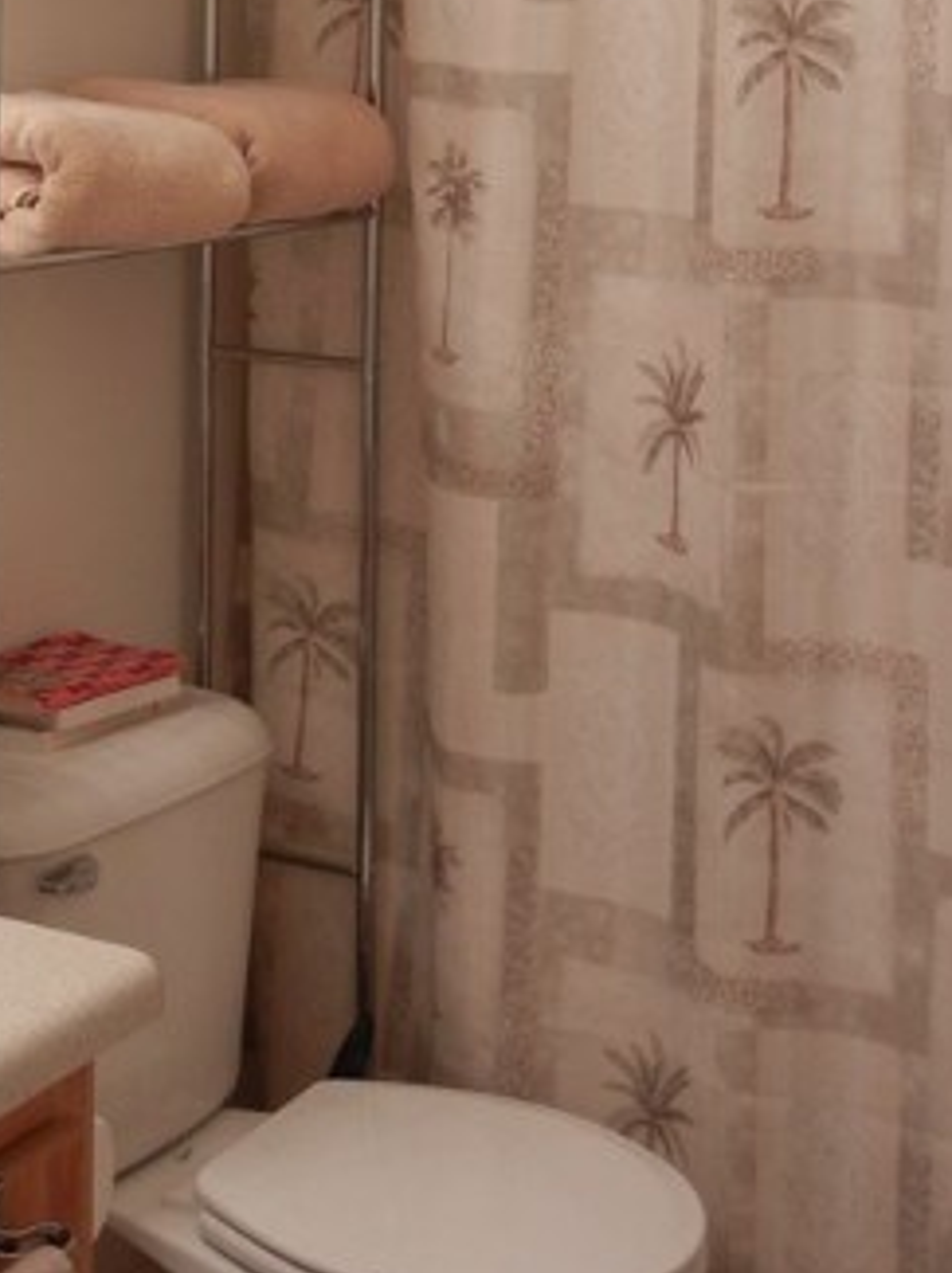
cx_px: 223
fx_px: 2609
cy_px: 125
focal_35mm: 71
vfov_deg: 26.5
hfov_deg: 20.5
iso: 168
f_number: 3.5
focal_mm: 5.4
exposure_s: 1/30
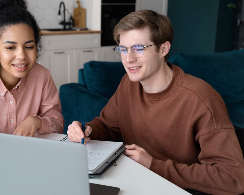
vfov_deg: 28.6
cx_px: 83
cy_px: 106
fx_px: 383
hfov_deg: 35.1
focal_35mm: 53
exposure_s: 1/125
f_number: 4
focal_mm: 40
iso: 1000
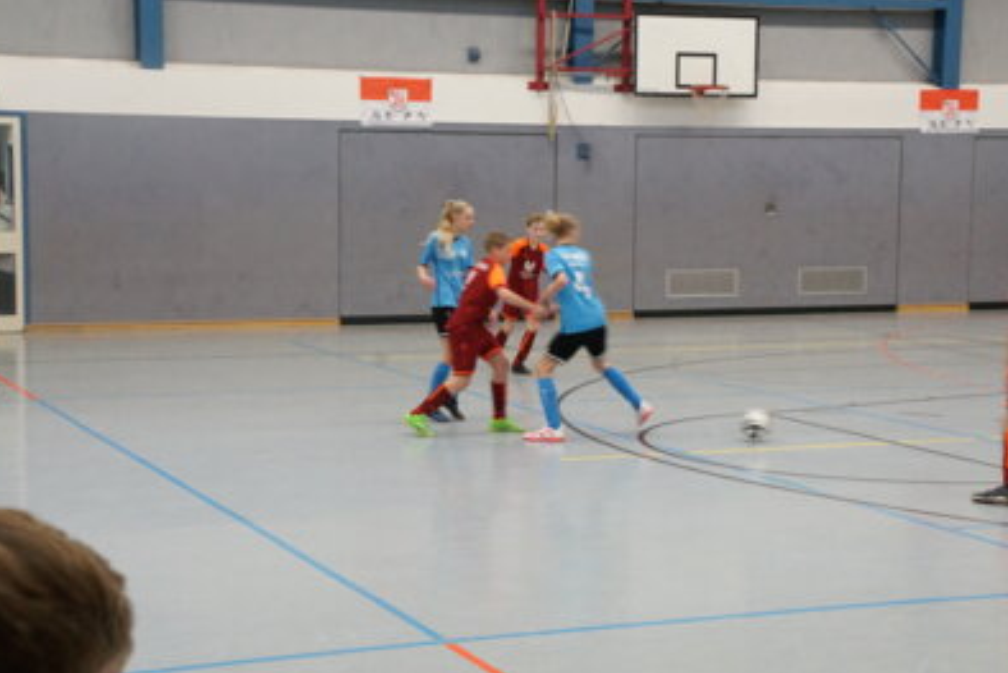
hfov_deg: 28.8
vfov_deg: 19.5
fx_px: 1961
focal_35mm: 70
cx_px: 499
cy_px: 338
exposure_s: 1/50
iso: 3200
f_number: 11
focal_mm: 46
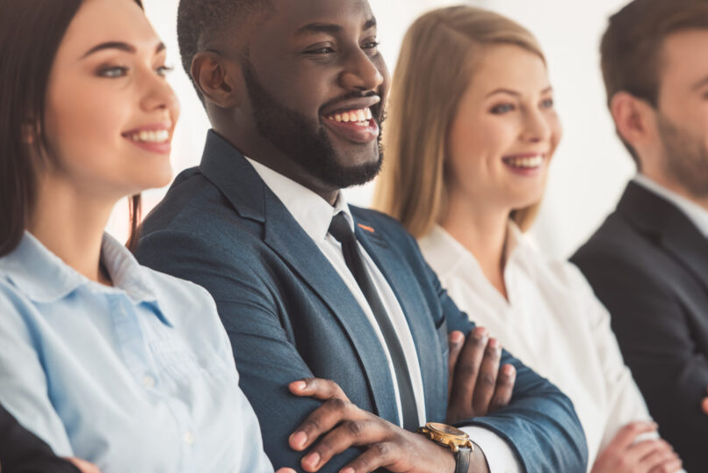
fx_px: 4249
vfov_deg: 6.4
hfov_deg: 9.5
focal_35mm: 216
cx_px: 315
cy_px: 231
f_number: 2.8
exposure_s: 1/200
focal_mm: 170
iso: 250
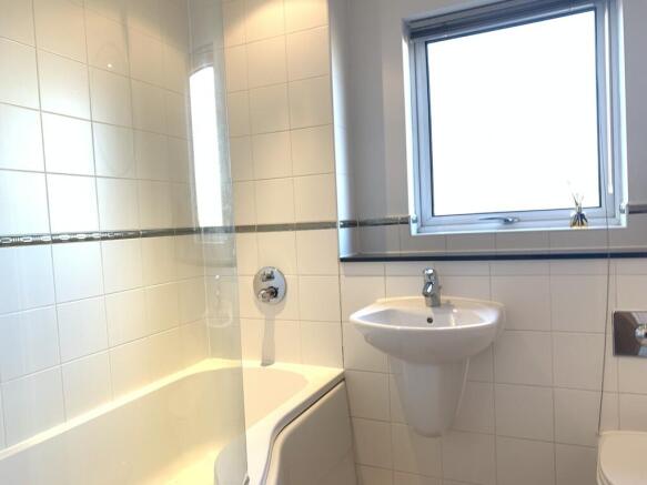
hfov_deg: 67.3
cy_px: 242
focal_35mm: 26
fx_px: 486
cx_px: 324
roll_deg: +1.4
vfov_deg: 53.0
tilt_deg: -3.8
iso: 50
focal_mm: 4.25
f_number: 1.8
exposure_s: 1/50
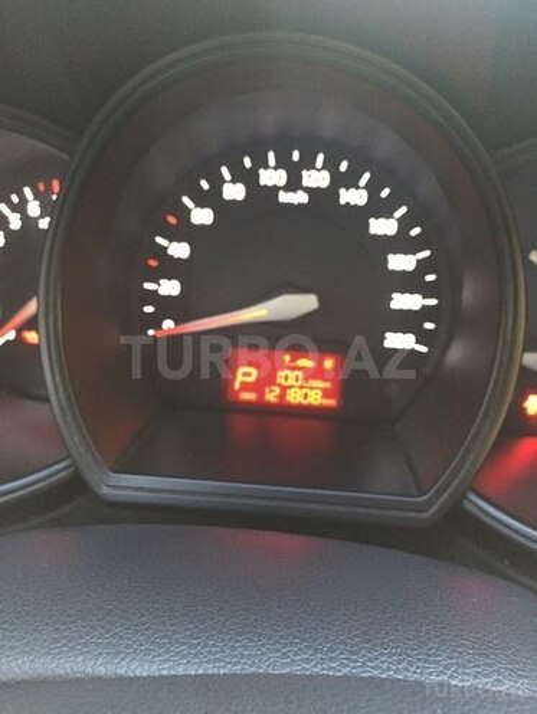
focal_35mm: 29
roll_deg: -3.4
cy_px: 357
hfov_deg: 48.3
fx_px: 599
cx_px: 268
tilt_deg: -30.4
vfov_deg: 61.6
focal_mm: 4.15
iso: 250
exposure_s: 1/20
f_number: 2.2
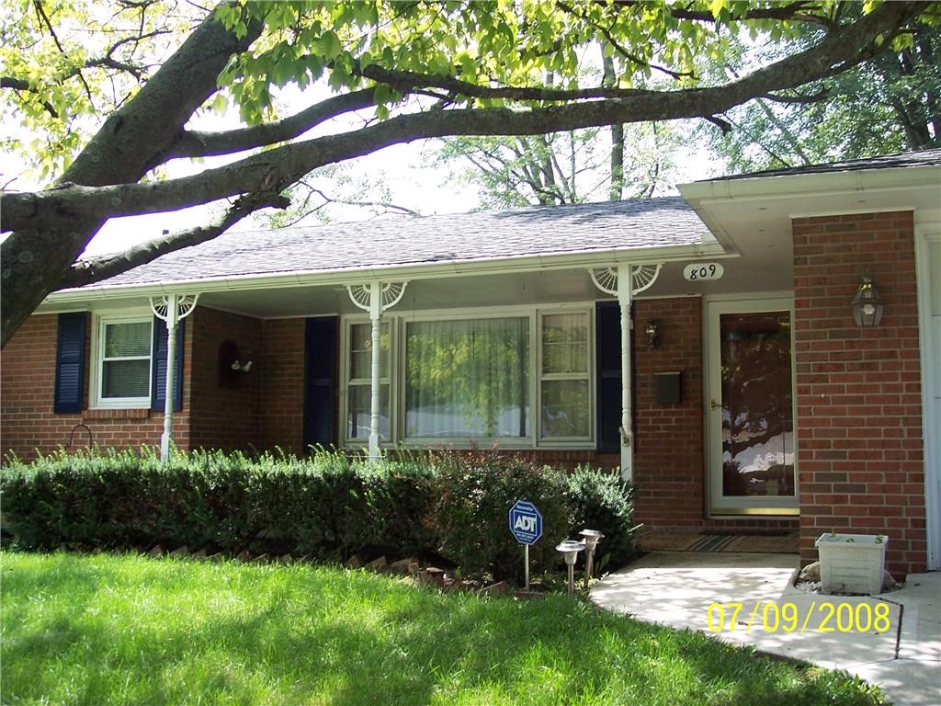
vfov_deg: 36.8
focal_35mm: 39
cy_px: 353
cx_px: 470
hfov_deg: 47.9
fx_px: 1060
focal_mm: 8
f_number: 3.4
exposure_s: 1/250
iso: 100
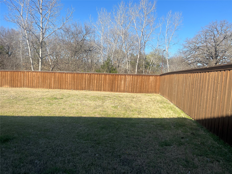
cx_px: 116
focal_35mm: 26
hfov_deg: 67.3
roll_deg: -4.2
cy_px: 87
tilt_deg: -3.3
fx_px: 174
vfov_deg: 53.1
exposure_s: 1/2268
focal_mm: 5.1
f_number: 1.6
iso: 50
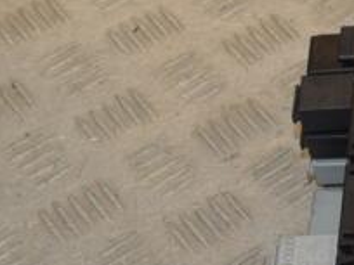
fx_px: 1473
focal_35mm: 144
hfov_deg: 13.3
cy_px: 222
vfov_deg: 10.3
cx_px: 436
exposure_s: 1/200
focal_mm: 34
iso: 800
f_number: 9
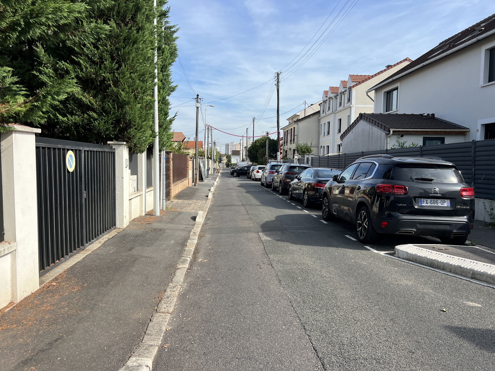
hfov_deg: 67.3
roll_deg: -0.5
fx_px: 372
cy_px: 186
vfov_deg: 53.1
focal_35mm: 26
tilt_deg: -3.8
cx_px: 248
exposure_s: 1/3077
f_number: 1.5
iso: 50
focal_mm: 5.7
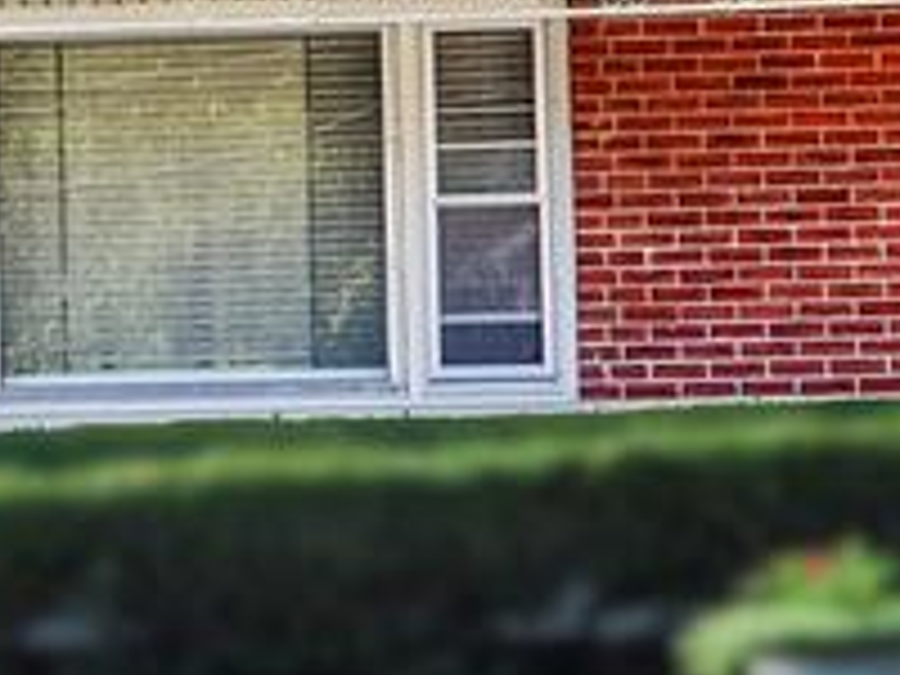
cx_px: -634
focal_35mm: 221
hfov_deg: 8.7
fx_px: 5746
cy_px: 284
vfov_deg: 6.7
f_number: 8
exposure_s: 1/250
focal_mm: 30
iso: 160
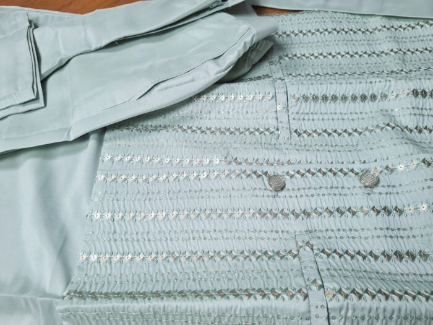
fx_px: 325
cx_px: 216
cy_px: 162
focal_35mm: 26
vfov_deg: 53.1
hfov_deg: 67.3
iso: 125
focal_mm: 5.4
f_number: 1.8
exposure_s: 1/120
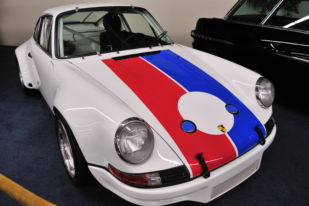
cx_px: 154
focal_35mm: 27
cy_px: 103
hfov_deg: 67.4
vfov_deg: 47.8
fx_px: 231
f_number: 5
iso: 400
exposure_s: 1/60
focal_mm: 18
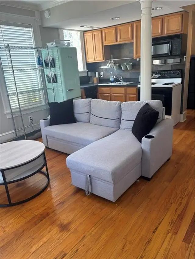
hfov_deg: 53.1
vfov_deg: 67.3
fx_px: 195
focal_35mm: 26
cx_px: 98
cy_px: 130
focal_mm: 5.96
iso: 200
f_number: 1.6
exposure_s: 1/60
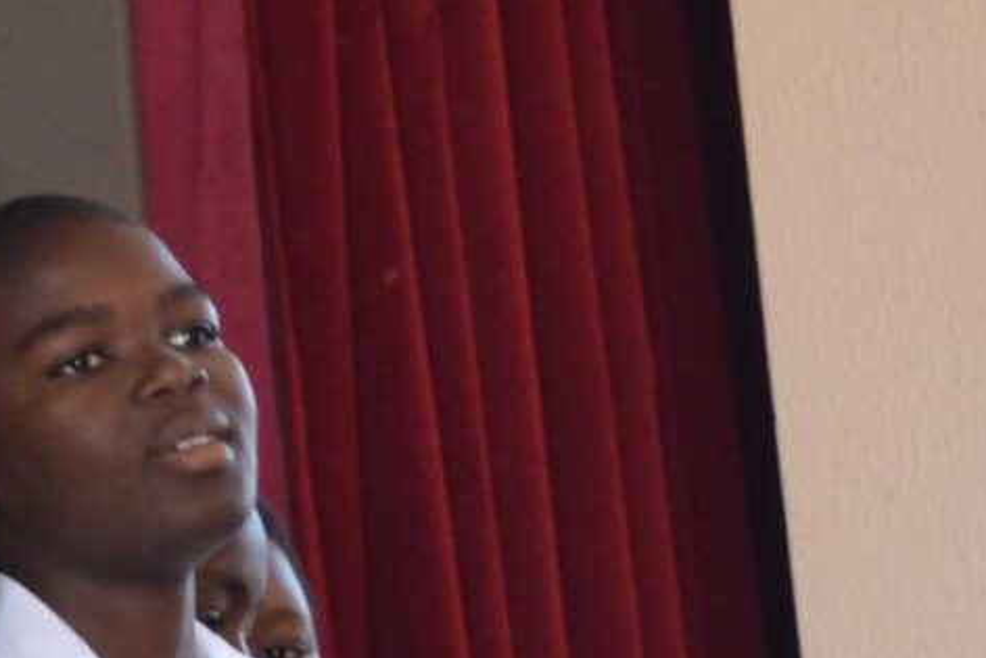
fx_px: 7800
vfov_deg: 4.8
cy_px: 891
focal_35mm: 285
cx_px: -994
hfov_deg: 7.0
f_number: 5
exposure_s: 1/60
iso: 640
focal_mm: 35
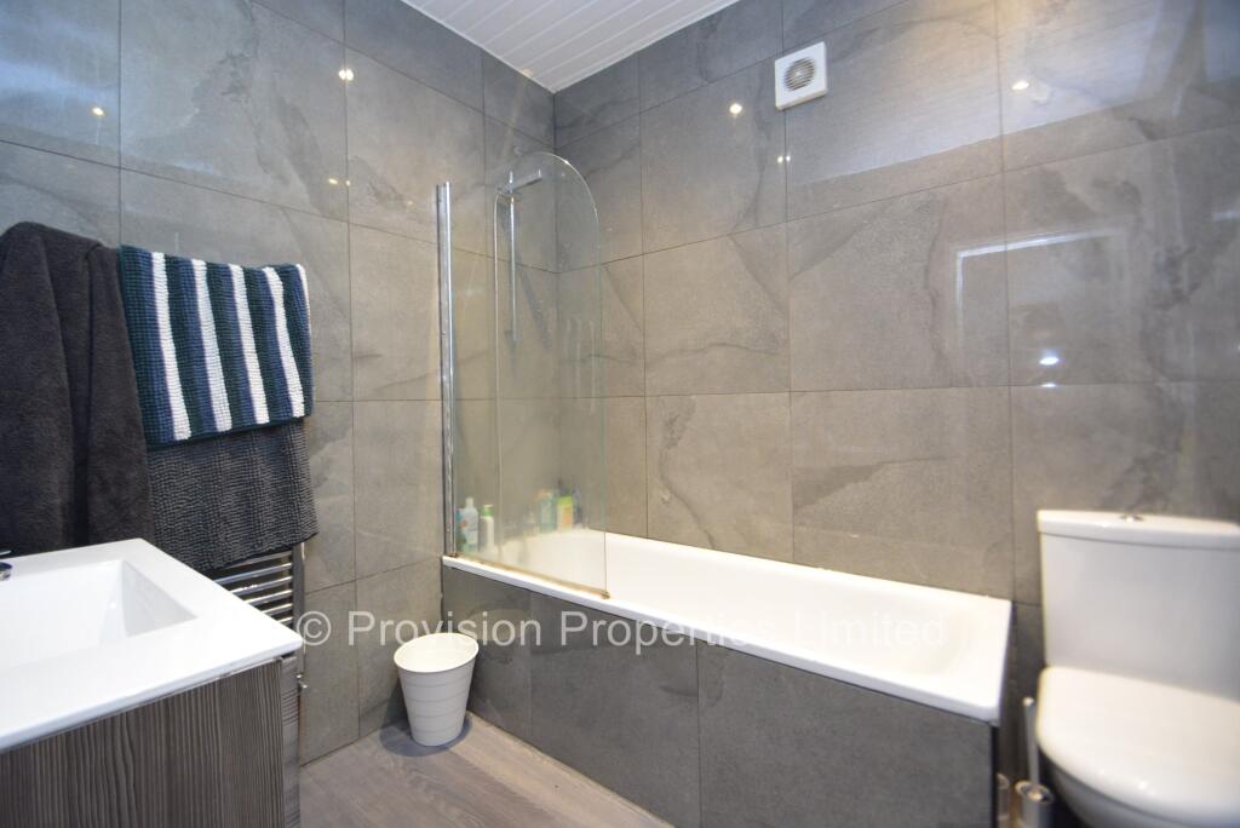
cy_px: 414
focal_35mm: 15
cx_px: 620
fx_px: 517
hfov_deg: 100.4
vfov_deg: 77.4
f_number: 3.5
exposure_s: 1/30
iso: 1400
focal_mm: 10
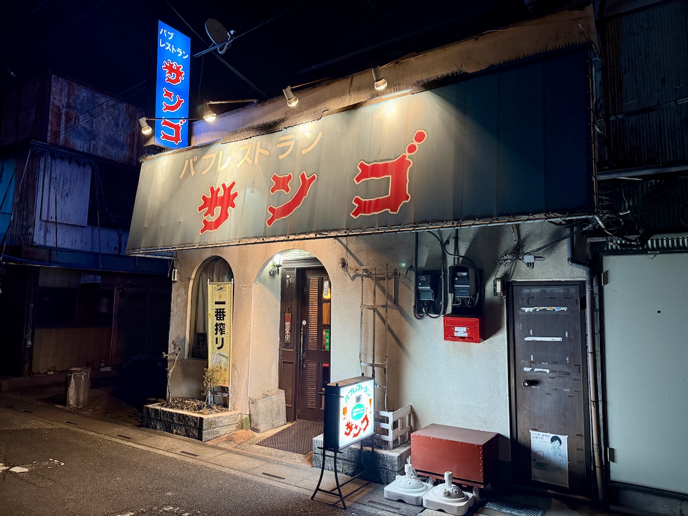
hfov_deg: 71.6
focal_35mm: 24
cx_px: 344
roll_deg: -0.6
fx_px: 477
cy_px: 258
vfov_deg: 56.8
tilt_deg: +5.4
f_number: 1.78
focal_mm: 6.76
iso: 640
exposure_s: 1/50
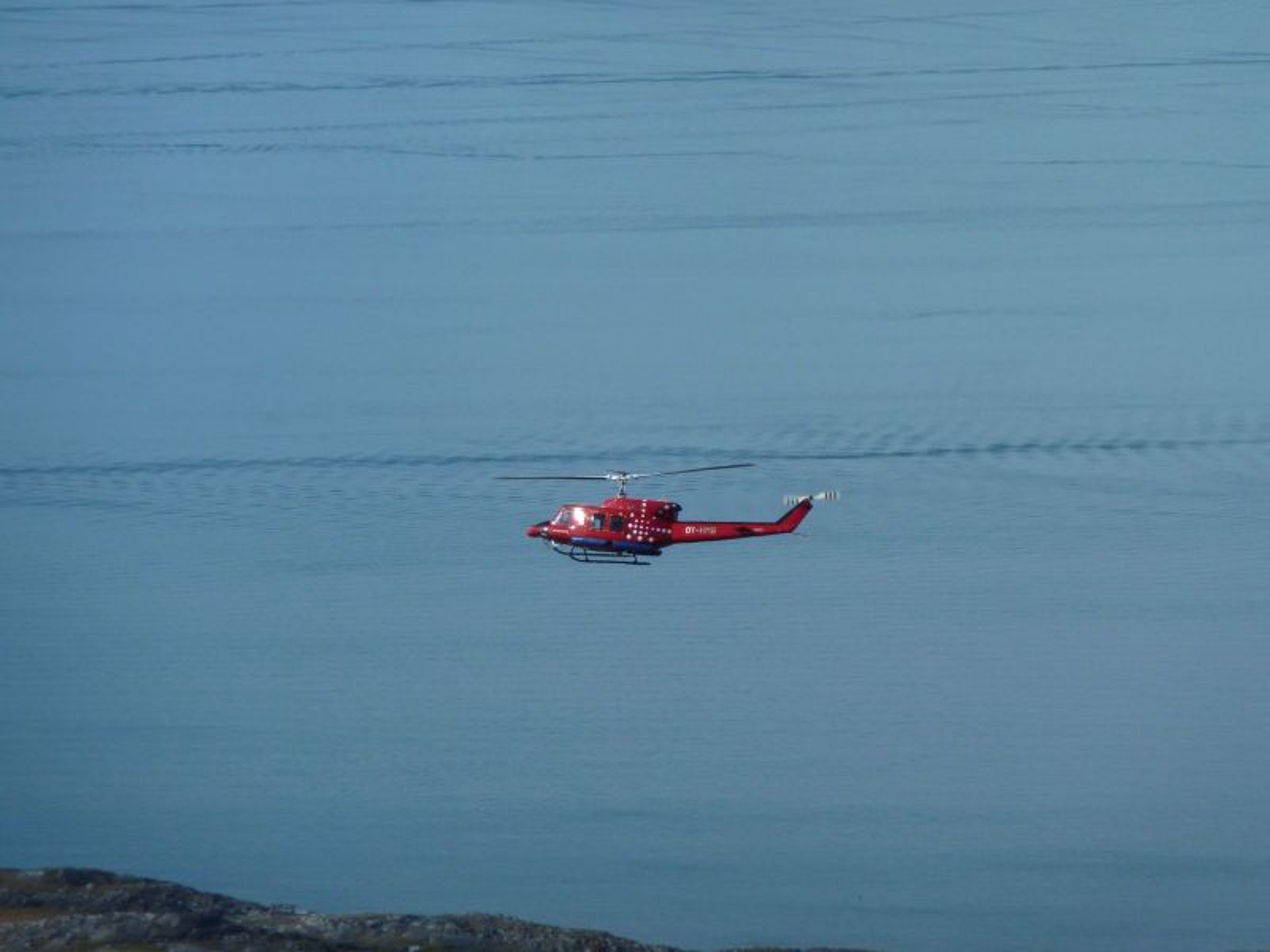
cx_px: 635
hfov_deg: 6.6
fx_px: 11006
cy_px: 476
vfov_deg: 5.0
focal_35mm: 300
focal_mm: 49.2
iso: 80
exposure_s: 1/640
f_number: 5.6
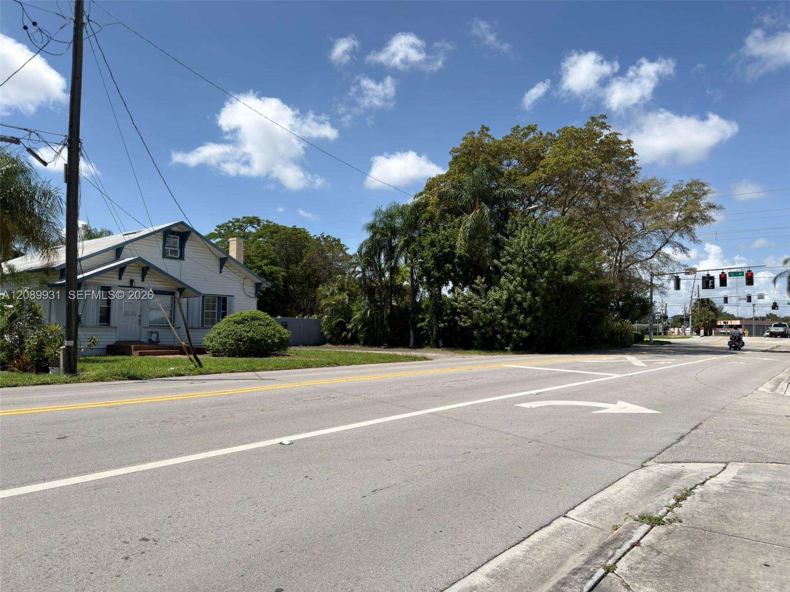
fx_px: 548
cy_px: 296
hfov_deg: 71.6
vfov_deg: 56.8
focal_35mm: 24
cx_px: 395
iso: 64
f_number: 1.78
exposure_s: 1/5882
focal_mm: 6.76
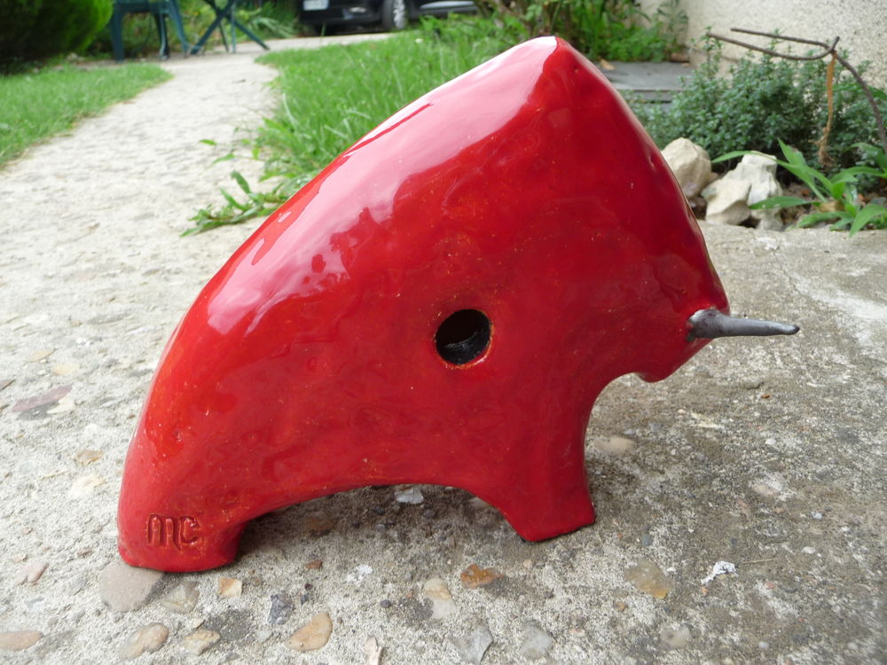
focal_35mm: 28
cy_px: 332
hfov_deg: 63.4
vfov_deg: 49.7
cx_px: 444
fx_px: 717
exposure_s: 1/160
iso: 100
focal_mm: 4.7
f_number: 3.3
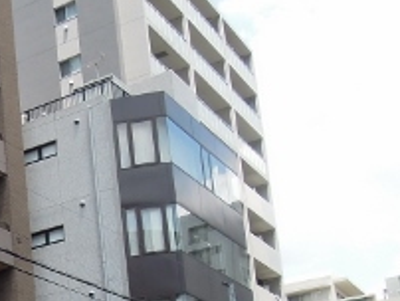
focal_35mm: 76
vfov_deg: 18.3
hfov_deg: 22.8
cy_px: 368
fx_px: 879
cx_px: -125
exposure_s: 1/500
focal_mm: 4.3
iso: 160
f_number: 4.5
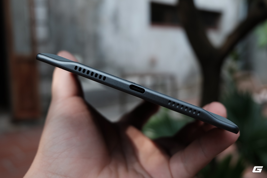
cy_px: 89
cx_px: 134
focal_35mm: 33
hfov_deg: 57.2
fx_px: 245
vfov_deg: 40.0
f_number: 4
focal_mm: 22.2
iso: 200
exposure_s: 1/180
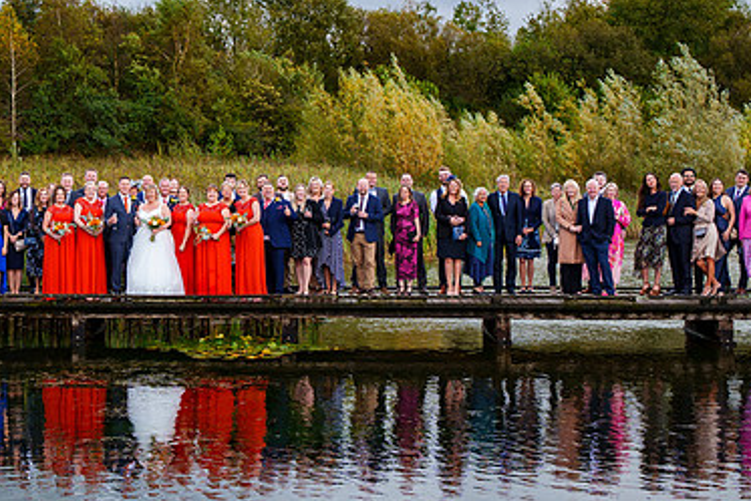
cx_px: 173
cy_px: 183
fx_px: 1690
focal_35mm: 81
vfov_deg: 16.8
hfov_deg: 24.7
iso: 250
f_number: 4.5
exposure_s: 1/400
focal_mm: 49
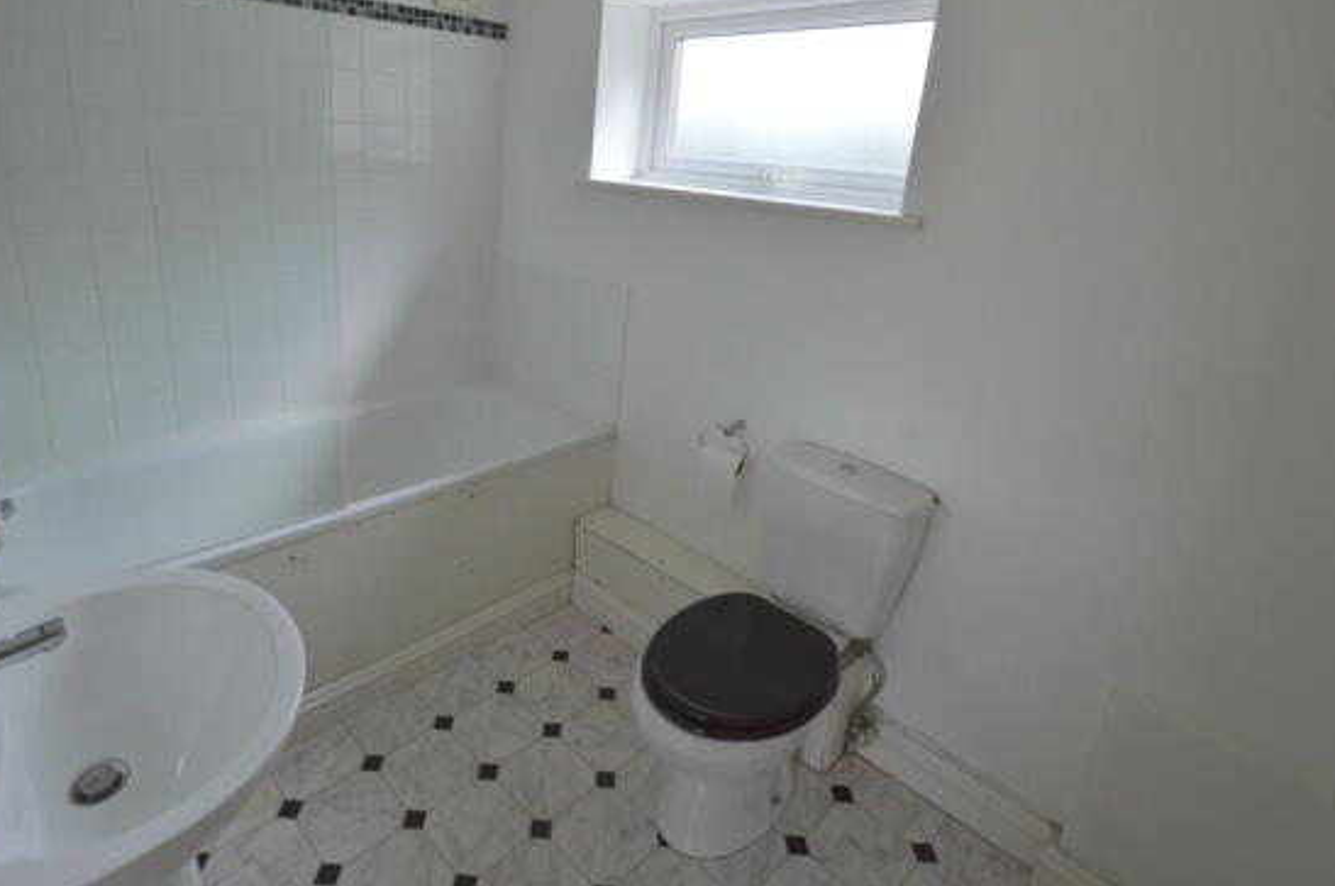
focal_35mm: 18
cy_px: 366
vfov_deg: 66.7
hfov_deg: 89.5
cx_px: 571
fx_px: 667
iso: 250
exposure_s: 1/125
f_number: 5.6
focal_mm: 10
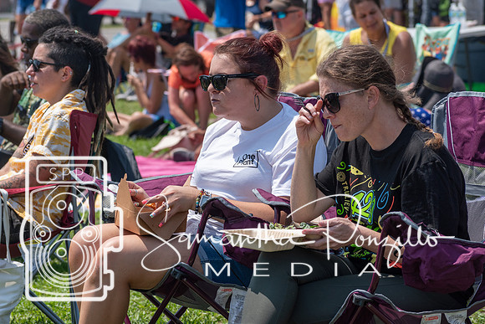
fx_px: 2628
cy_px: 162
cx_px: 242
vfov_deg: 7.0
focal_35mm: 195
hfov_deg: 10.5
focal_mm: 130
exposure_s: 1/1000
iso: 200
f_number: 8
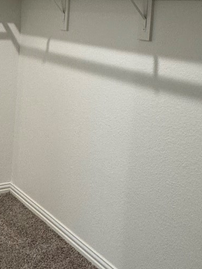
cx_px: 70
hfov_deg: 25.5
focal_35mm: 57
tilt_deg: -3.5
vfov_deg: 32.5
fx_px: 444
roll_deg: -3.5
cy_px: 38
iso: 200
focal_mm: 2.22
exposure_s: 1/60
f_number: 2.2
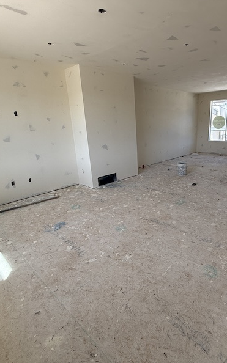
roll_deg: +1.7
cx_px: 149
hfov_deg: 58.5
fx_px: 198
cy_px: 181
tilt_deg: -16.6
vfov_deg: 85.1
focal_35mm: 20
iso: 64
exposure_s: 1/174
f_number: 2.2
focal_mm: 2.22
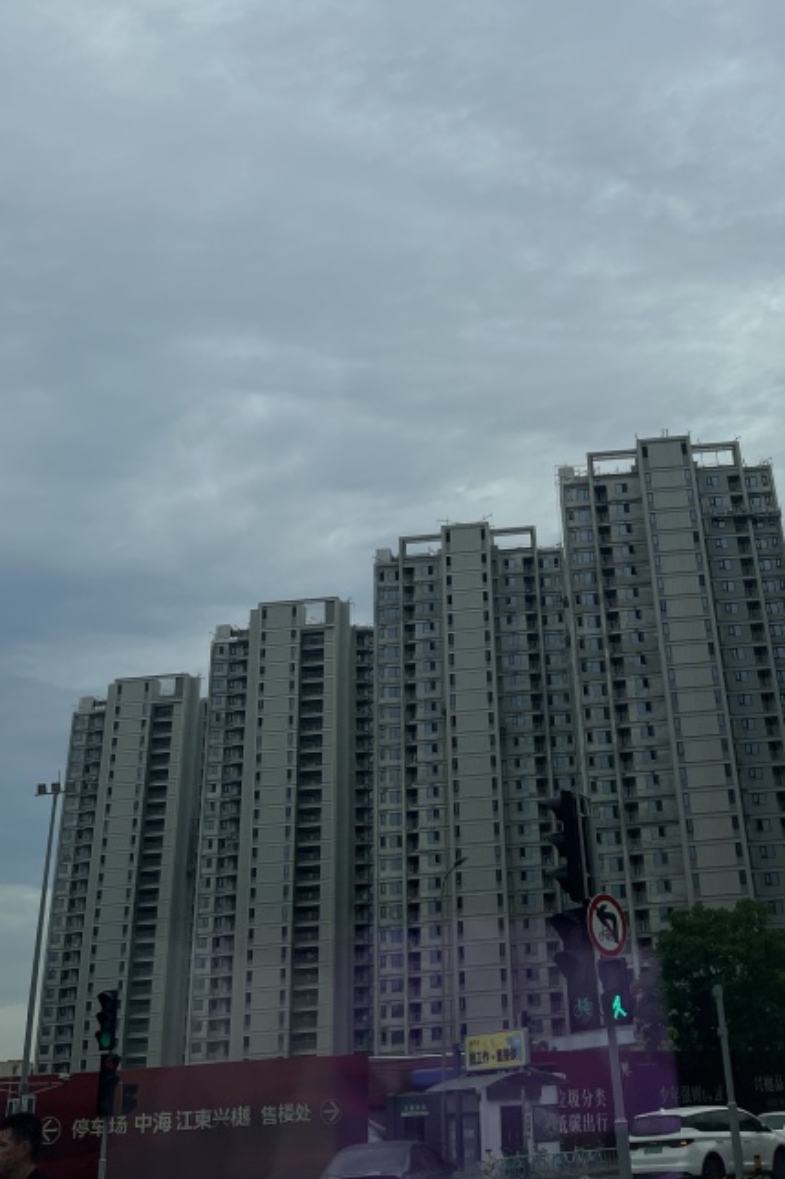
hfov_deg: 31.6
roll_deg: +4.1
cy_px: 269
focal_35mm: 42
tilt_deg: +31.5
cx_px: 527
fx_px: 1374
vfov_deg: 44.6
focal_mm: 5.1
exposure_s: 1/6494
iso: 50
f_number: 1.6
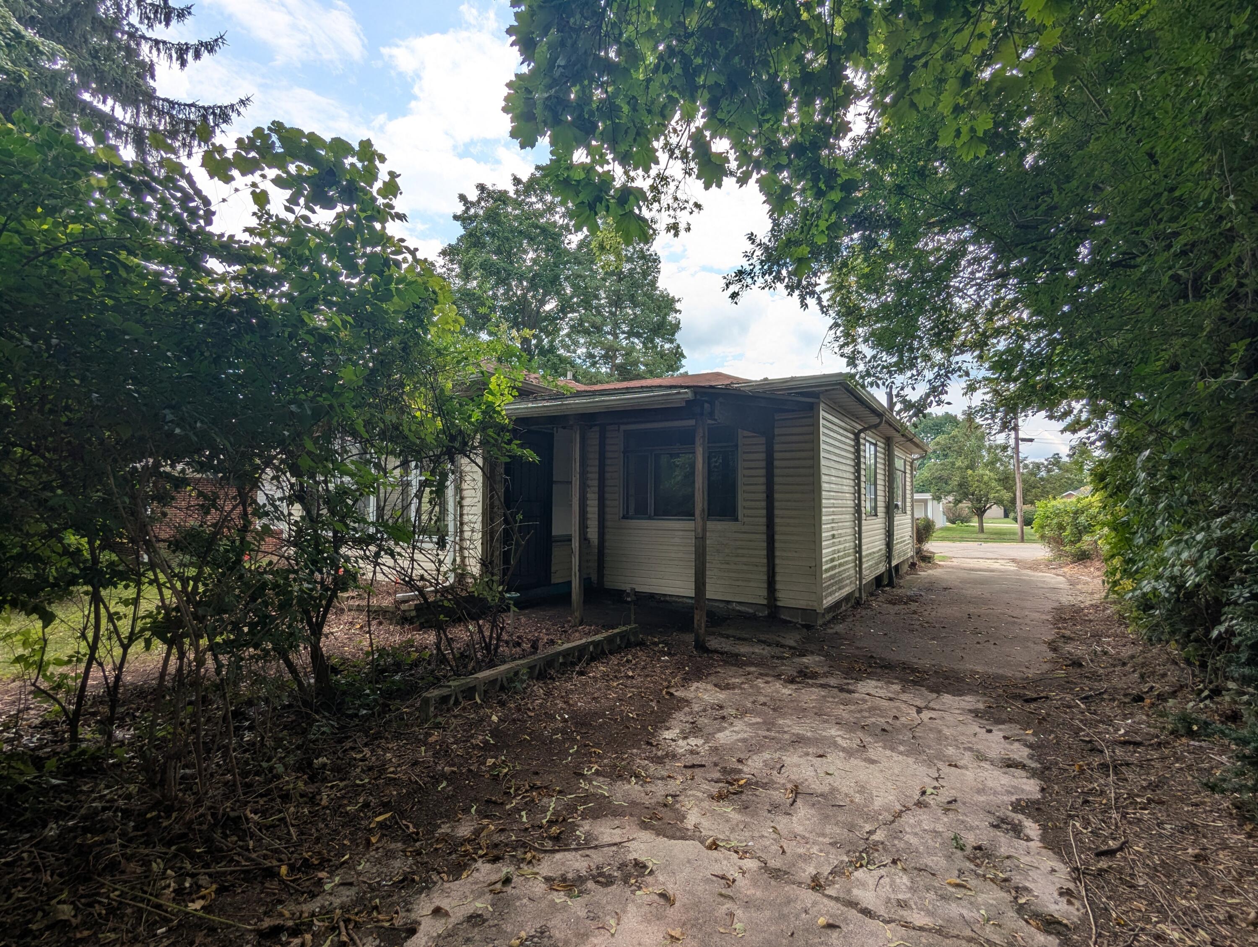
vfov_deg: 78.2
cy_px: 474
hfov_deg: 94.4
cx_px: 629
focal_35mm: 16
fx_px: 582
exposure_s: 1/1033
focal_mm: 2.35
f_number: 2.2
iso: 42
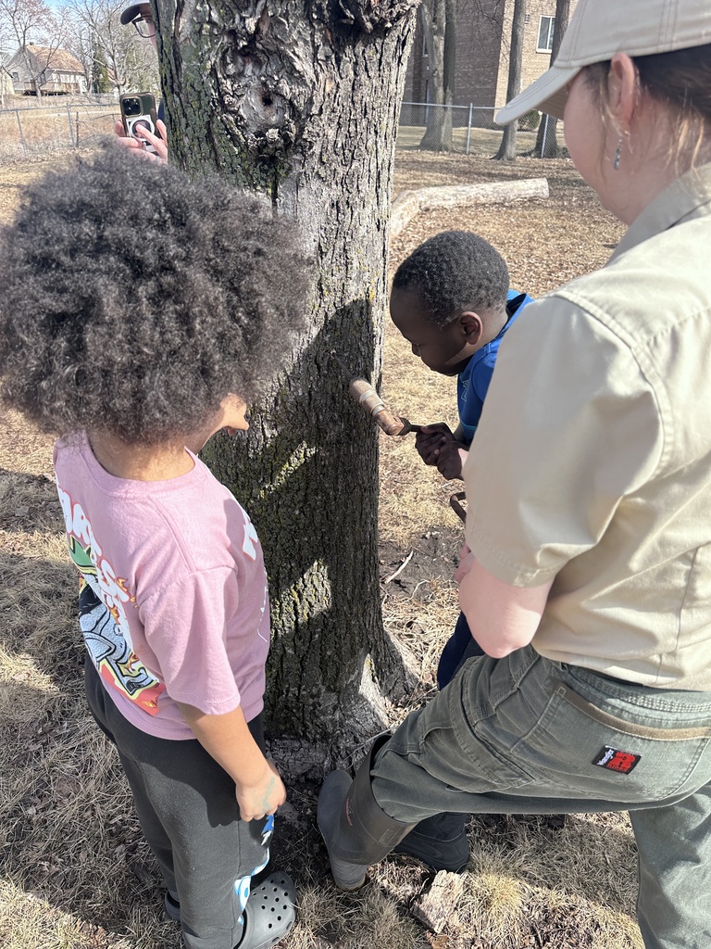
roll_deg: -0.6
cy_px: 474
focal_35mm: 24
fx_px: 657
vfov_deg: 71.6
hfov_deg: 56.8
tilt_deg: -31.7
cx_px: 356
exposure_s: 1/1495
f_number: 1.78
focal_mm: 6.86
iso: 80
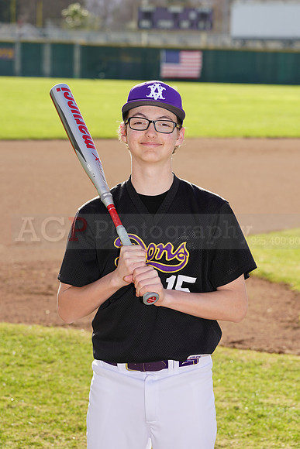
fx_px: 1849
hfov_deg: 9.3
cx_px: 150
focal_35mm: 148
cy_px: 224
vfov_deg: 13.9
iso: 100
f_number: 8
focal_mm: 148
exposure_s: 1/200
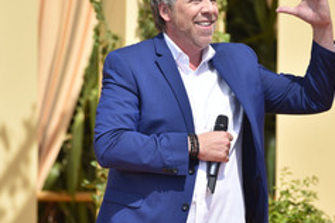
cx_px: 199
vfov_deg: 2.4
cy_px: 123
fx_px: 5304
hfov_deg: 3.6
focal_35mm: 570
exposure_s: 1/640
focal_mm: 300
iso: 125
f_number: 5.6
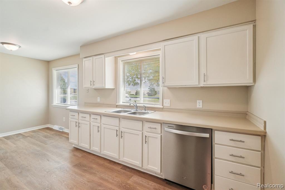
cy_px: 95
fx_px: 119
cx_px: 142
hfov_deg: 100.4
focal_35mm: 15
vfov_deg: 77.3
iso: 400
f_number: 8
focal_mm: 10
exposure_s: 1/30
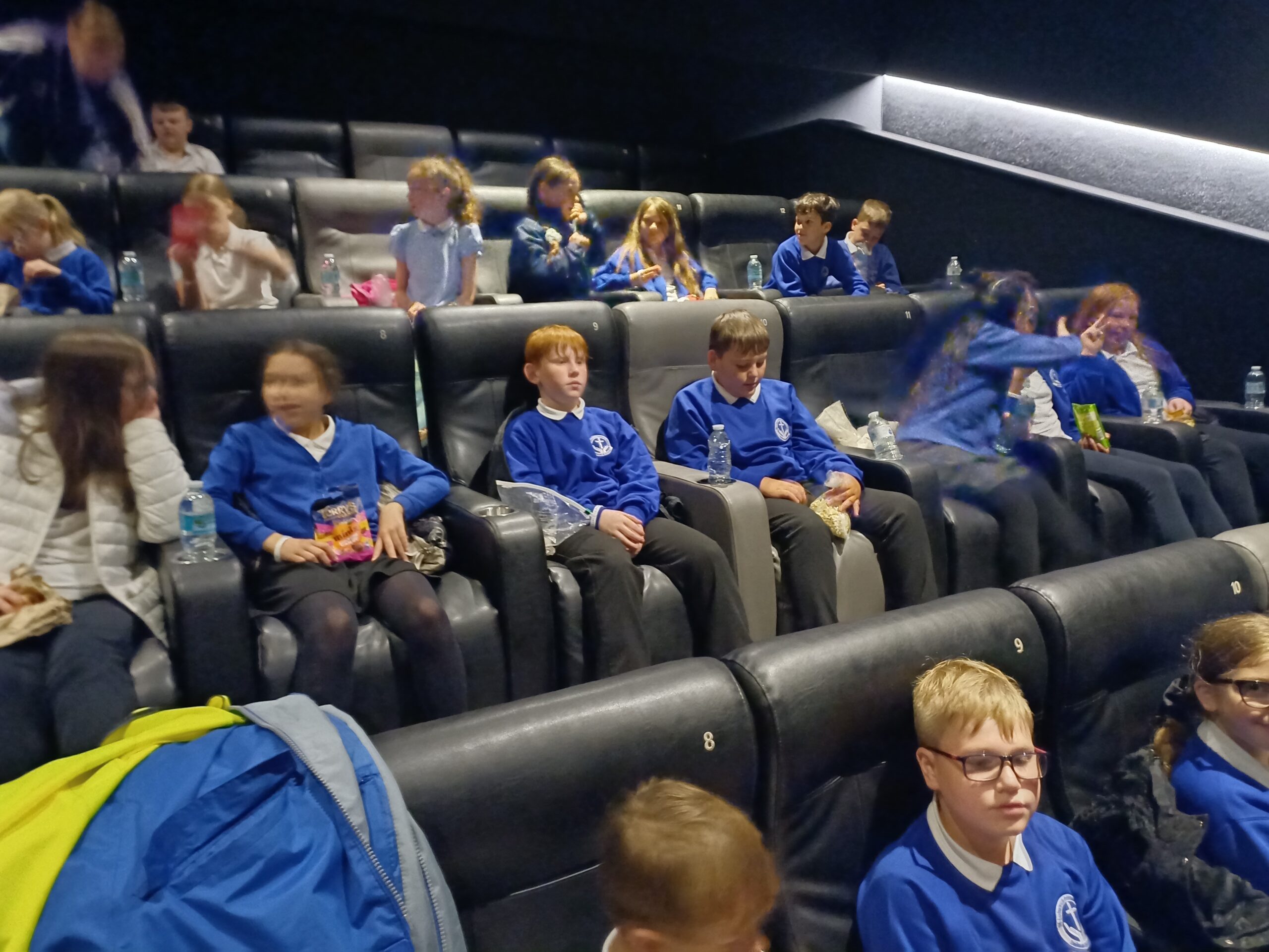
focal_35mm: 25
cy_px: 476
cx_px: 634
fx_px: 916
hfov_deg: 69.4
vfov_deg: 54.9
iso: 2000
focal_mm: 4.65
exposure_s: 1/5
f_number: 1.8
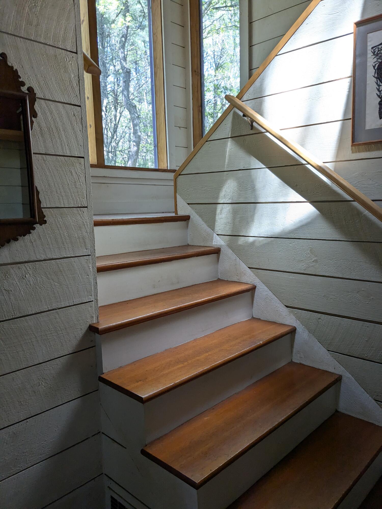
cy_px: 254
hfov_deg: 51.4
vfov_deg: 65.3
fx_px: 397
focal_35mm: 27
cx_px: 191
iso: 82
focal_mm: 4.38
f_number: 1.73
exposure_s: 1/120
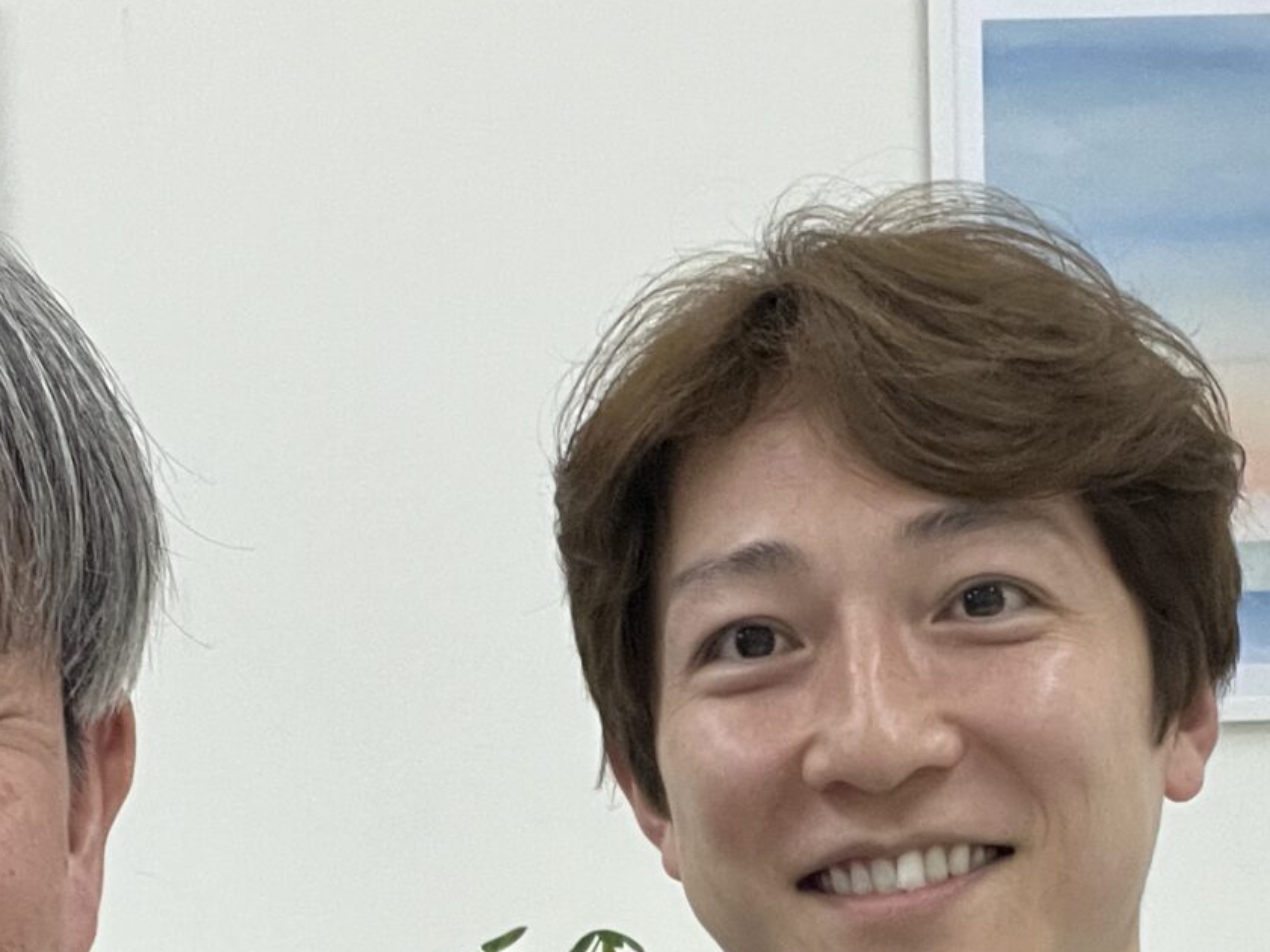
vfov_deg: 20.2
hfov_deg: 27.7
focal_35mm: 70
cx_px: 764
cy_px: 1020
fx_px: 2569
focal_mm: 2.71
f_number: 2.2
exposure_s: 1/60
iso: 320
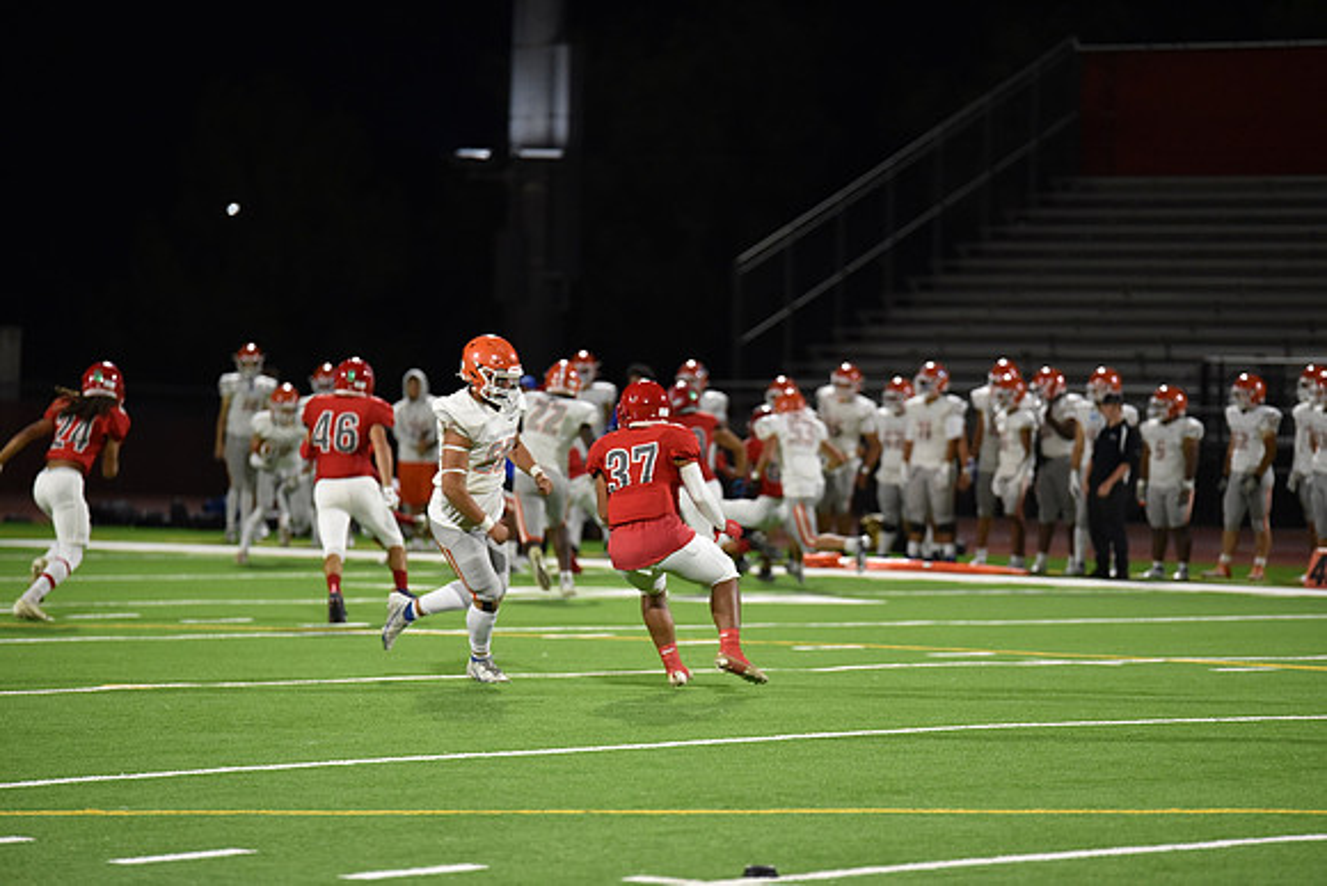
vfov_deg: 6.9
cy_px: 443
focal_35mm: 200
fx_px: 7374
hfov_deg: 10.3
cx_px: 664
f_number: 2.8
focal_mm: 200
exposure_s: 1/500
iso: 3600
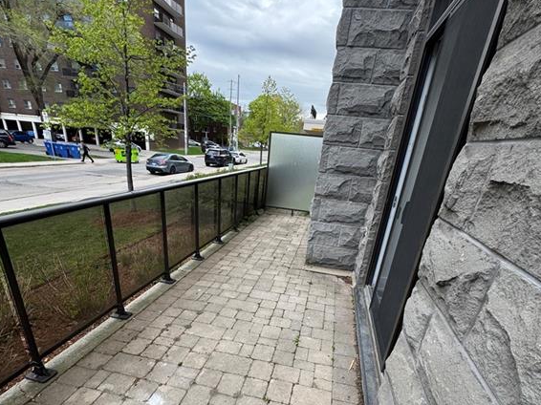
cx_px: 269
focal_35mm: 19
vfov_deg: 65.9
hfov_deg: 84.7
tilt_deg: -24.9
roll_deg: -5.9
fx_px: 297
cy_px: 285
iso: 40
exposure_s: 1/207
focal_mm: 2.22
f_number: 2.2
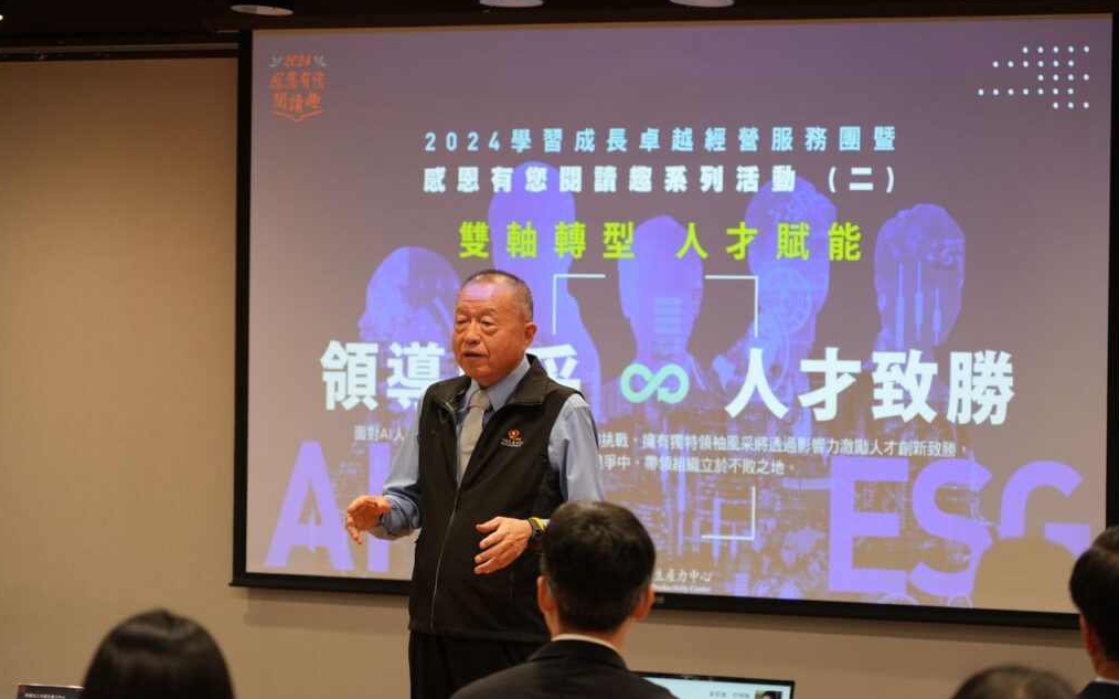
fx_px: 3201
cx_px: 560
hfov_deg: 19.8
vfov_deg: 12.5
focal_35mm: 105
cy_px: 338
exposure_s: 1/125
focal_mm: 102
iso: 640
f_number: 4
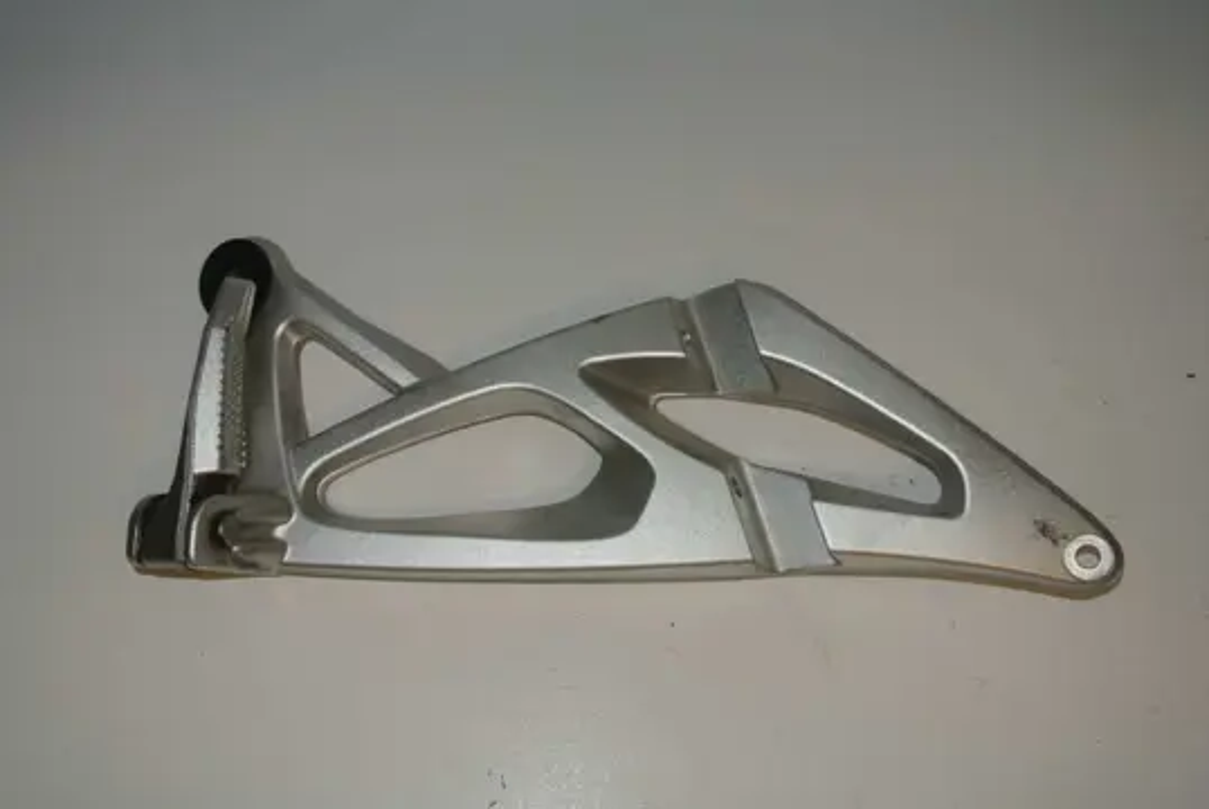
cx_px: 604
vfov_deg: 34.3
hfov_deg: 49.5
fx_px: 1311
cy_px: 404
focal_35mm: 39
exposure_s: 1/60
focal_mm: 14.5
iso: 200
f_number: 4
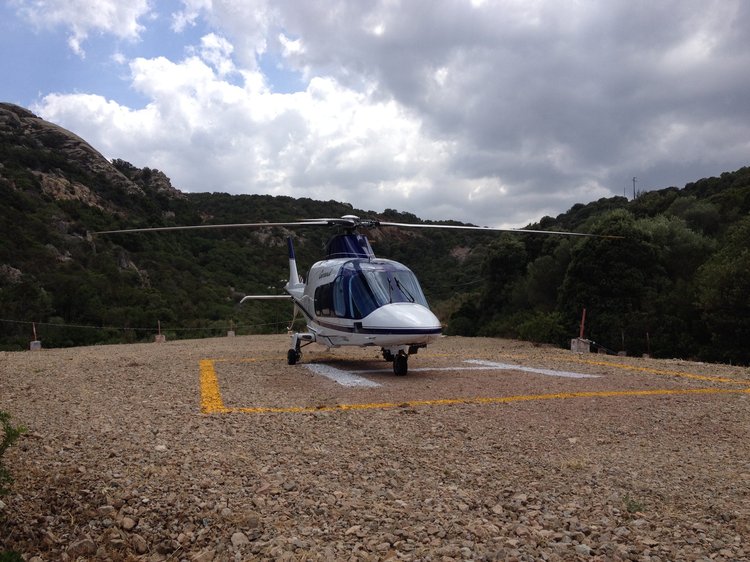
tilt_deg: -0.7
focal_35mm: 35
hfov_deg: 52.6
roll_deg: +0.3
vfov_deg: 40.7
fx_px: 758
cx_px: 375
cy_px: 281
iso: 50
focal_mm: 4.28
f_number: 2.4
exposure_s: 1/1842
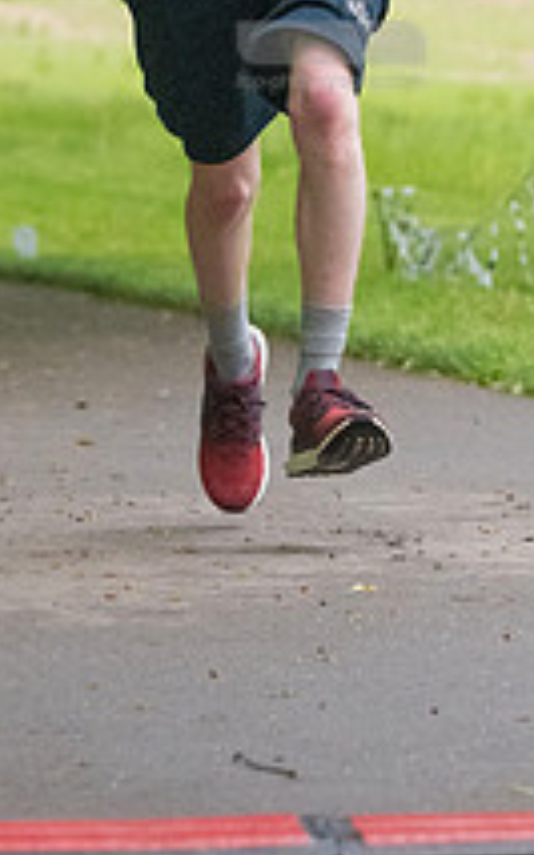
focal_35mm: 420
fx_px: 9786
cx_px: 331
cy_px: -20
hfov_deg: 3.1
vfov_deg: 5.0
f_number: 5.6
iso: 6400
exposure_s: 1/1250
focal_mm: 130
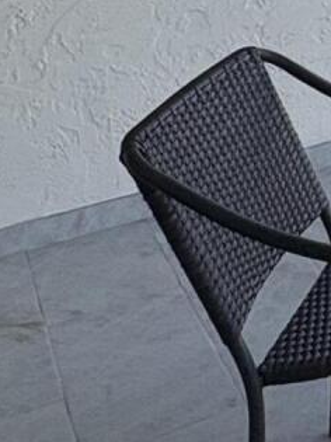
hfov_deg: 14.3
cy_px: -105
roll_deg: +5.7
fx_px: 1135
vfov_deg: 20.4
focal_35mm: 89
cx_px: 621
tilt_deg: -6.7
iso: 64
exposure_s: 1/440
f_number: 2.2
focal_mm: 2.22
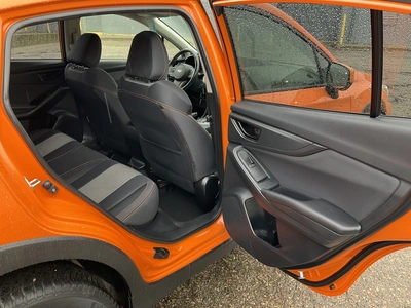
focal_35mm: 29
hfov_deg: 61.7
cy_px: 154
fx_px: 344
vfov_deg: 48.2
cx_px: 206
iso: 64
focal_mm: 3
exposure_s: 1/94
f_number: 1.8
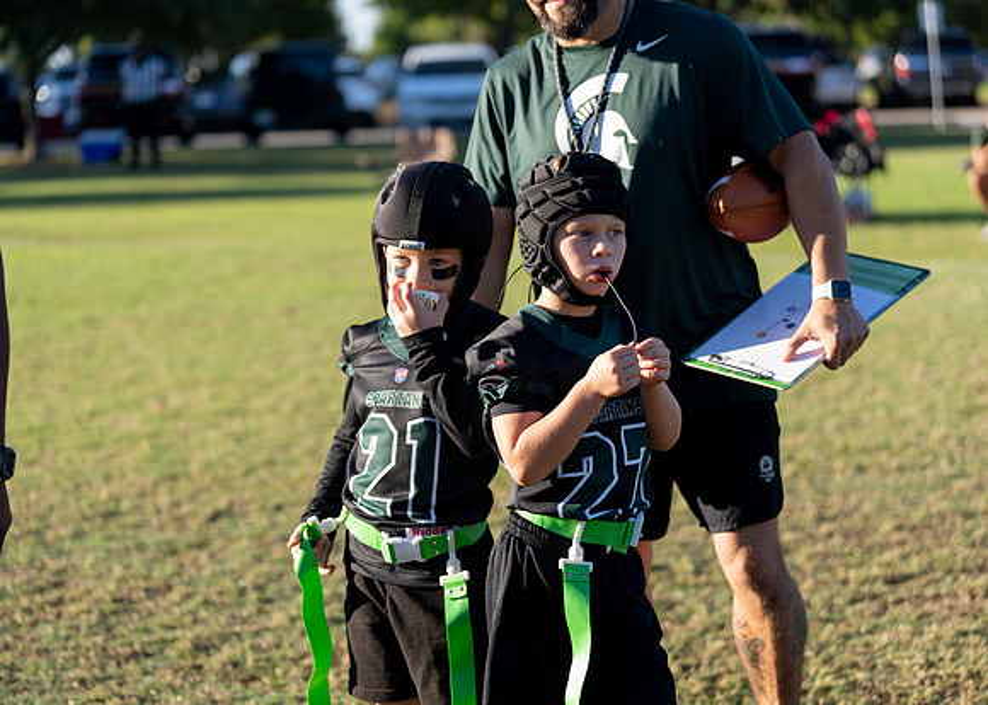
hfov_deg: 24.6
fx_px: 2263
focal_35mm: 81
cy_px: 352
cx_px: 494
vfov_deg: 17.7
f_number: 2.8
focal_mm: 77
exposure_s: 1/1250
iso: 200
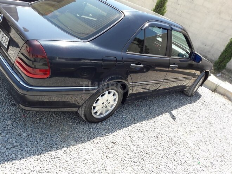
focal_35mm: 28
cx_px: 116
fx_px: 188
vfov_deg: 49.7
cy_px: 87
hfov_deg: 63.4
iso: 40
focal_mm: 3.7
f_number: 1.9
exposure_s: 1/444
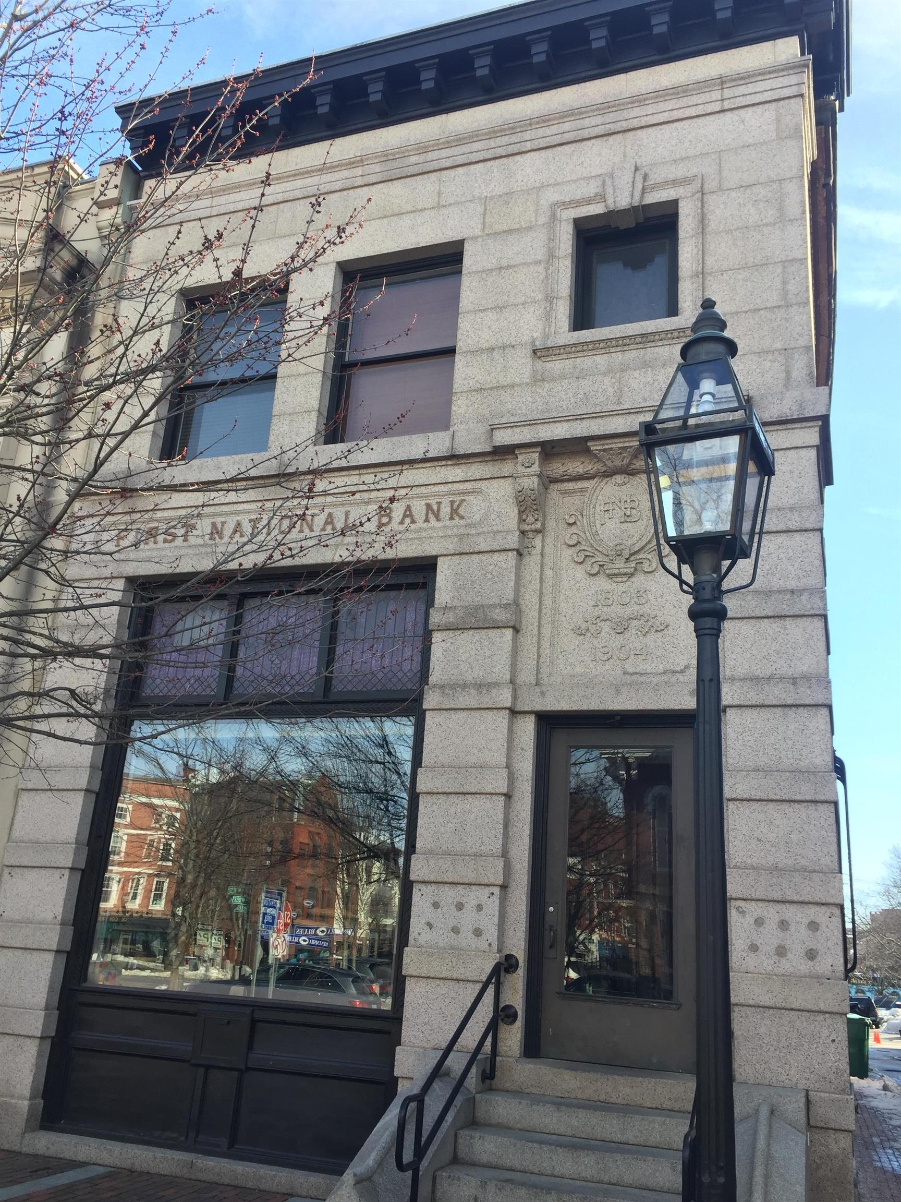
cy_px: 601
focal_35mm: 29
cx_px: 450
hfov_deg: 48.2
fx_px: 1006
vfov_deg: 61.7
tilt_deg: +19.7
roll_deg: -4.8
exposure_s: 1/391
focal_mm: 4.15
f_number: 2.2
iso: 32
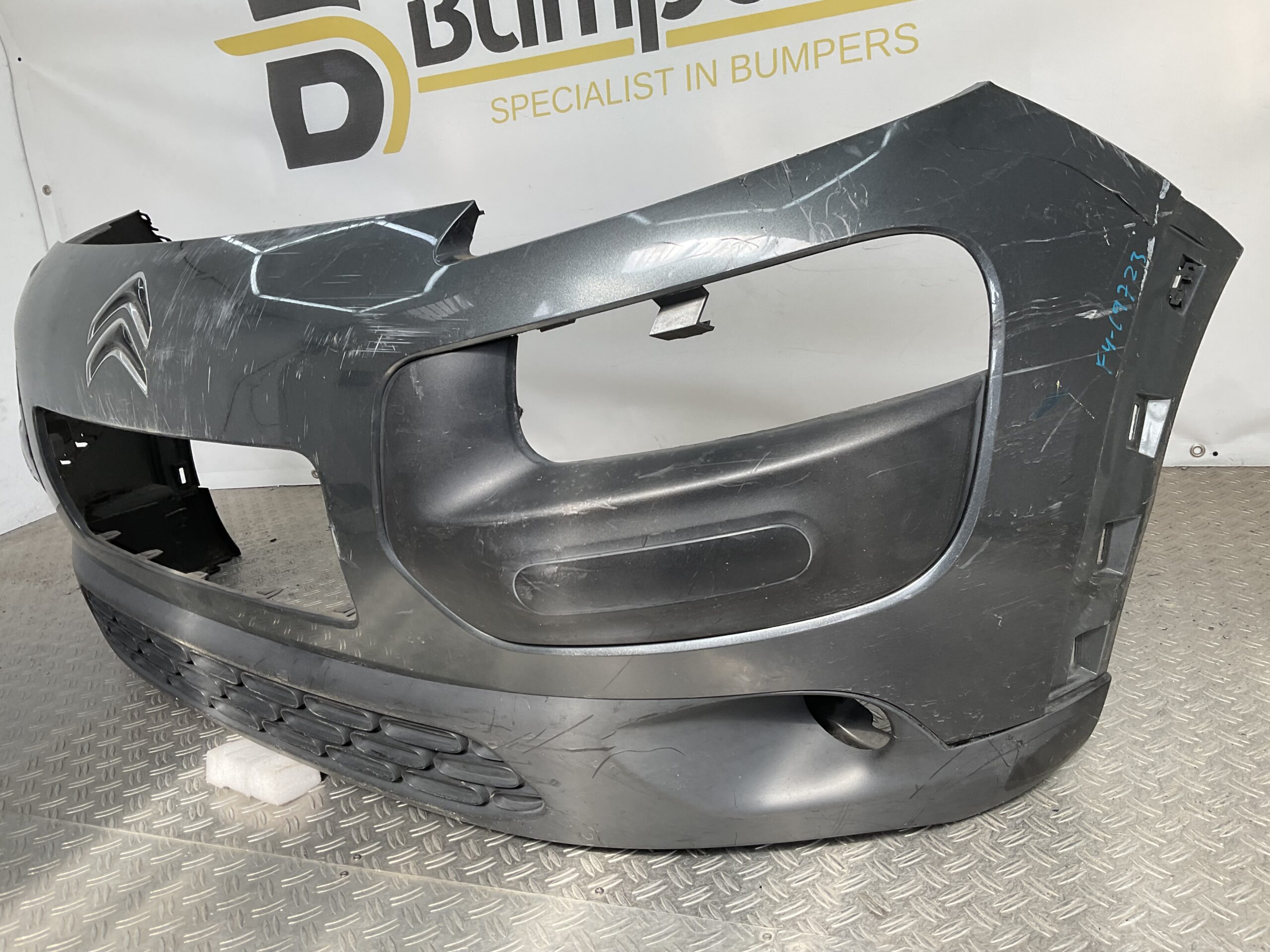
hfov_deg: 61.7
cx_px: 635
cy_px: 476
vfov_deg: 48.2
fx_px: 1064
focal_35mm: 29
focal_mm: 3
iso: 16
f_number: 1.8
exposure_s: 1/214
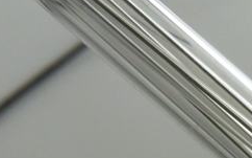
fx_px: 1297
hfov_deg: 10.5
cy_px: -259
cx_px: -198
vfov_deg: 6.5
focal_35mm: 189
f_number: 16
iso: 400
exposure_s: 1/30
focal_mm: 18
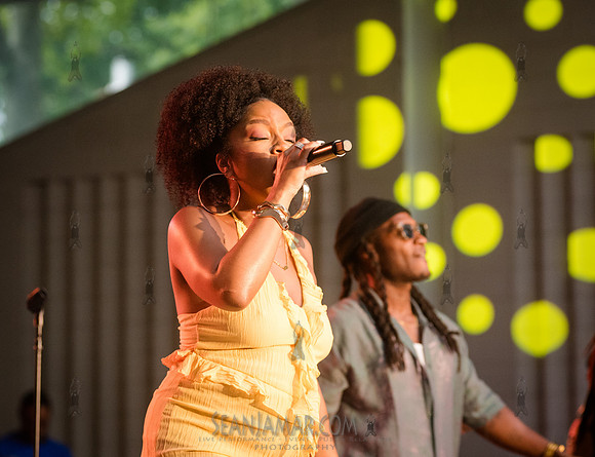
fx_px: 2742
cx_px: 284
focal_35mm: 158
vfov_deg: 9.5
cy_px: 213
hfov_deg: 12.4
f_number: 4
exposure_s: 1/320
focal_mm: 125
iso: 3200
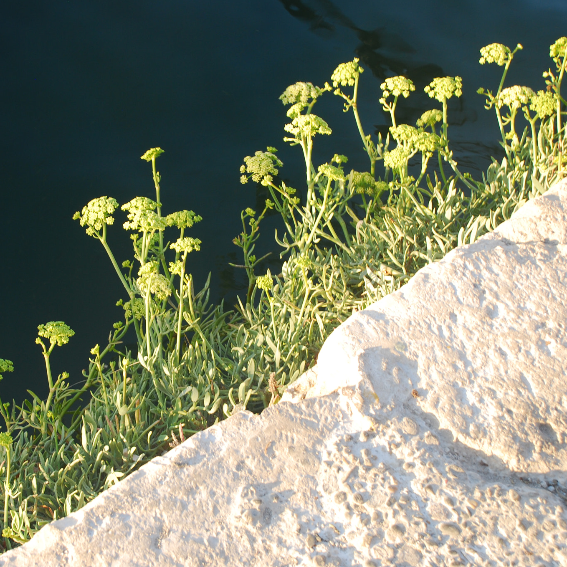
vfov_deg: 22.5
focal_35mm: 77
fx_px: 1427
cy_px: 282
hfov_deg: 22.3
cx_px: 170
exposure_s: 1/25
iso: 100
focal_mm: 40
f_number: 8
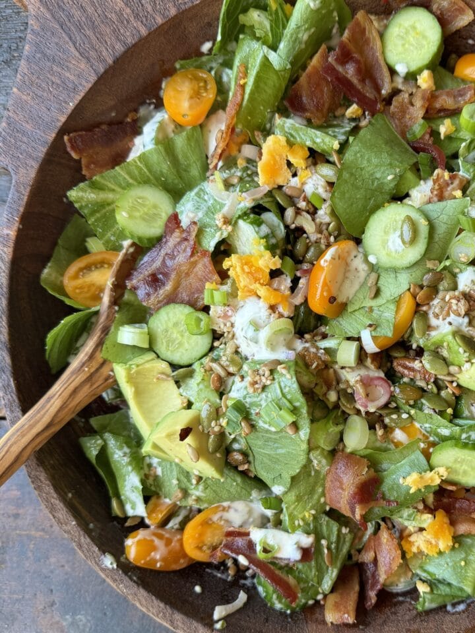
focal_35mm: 24
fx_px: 439
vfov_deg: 71.6
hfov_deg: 56.8
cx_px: 238
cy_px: 316
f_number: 1.78
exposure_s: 1/132
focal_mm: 6.76
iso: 64
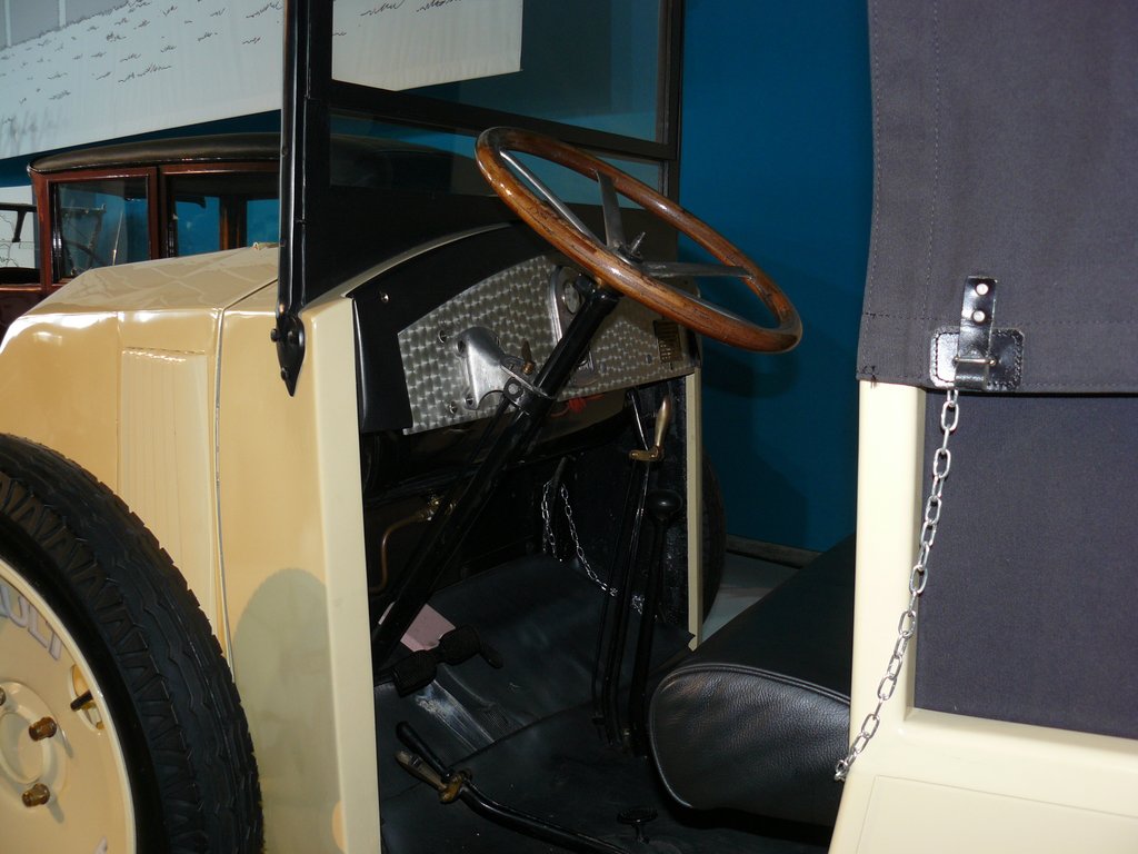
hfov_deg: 51.4
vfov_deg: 39.7
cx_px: 569
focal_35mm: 36
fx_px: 1183
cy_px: 427
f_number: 2.8
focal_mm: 6
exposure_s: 1/40
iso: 100
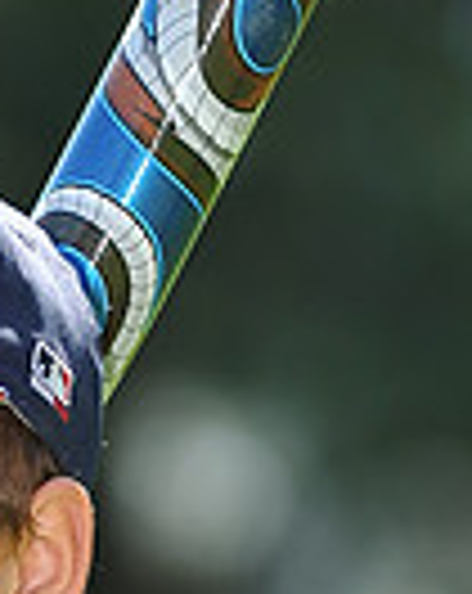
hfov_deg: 1.9
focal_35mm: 826
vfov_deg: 2.3
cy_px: 846
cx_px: -135
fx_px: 14474
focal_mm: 200
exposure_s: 1/500
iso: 200
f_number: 4.5
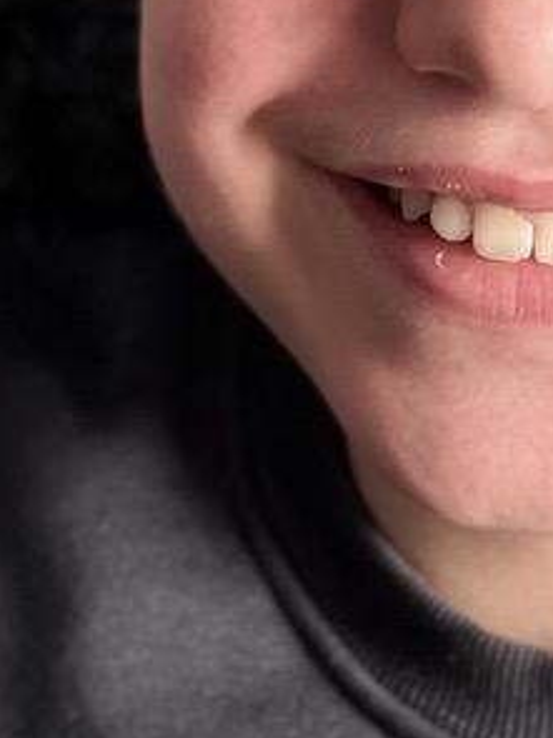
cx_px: 525
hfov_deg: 6.5
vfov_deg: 8.5
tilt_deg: -16.6
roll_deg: +2.4
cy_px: -323
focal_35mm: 228
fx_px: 4860
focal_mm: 6.76
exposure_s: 1/153
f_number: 1.78
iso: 50
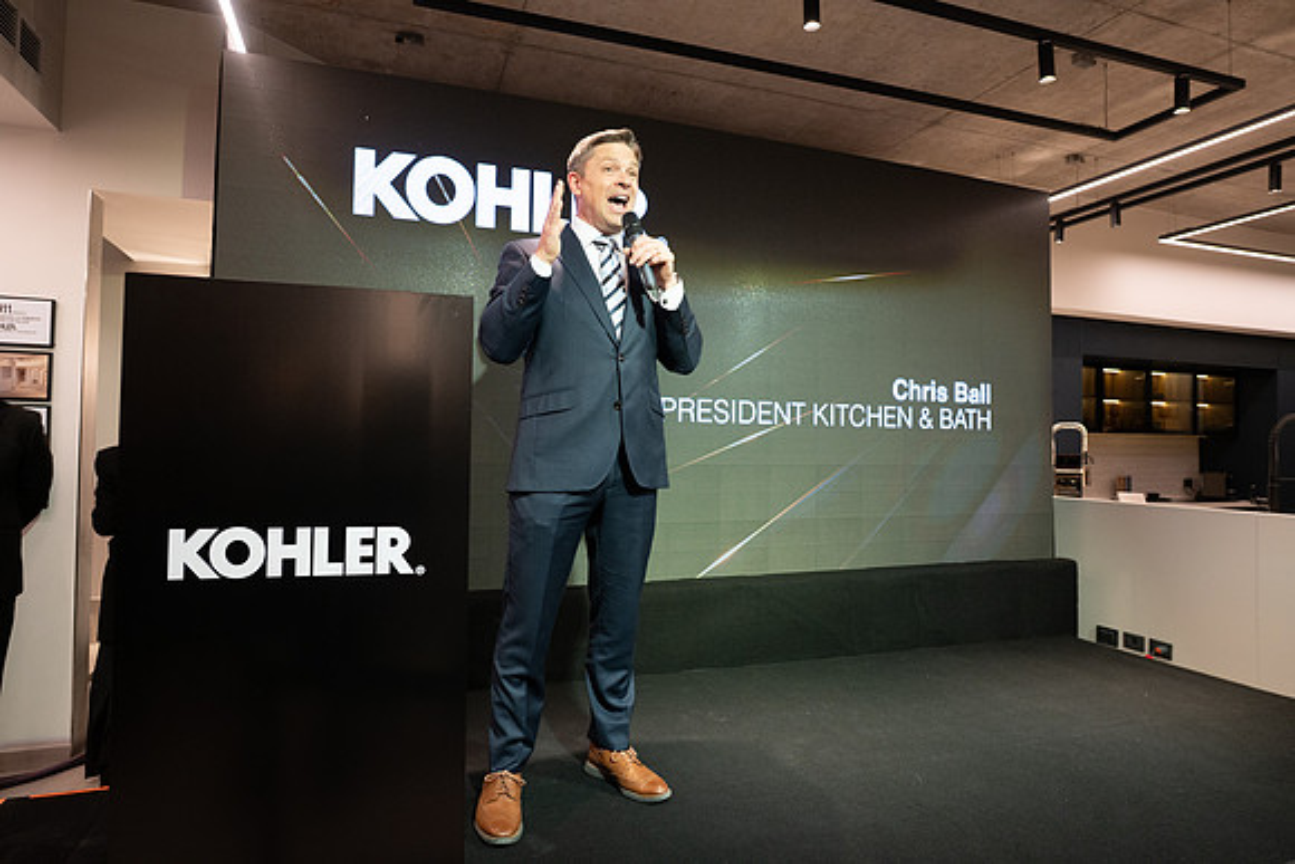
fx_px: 720
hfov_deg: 84.0
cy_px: 432
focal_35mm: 20
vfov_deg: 62.0
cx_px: 648
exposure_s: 1/200
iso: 1600
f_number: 4.5
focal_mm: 20
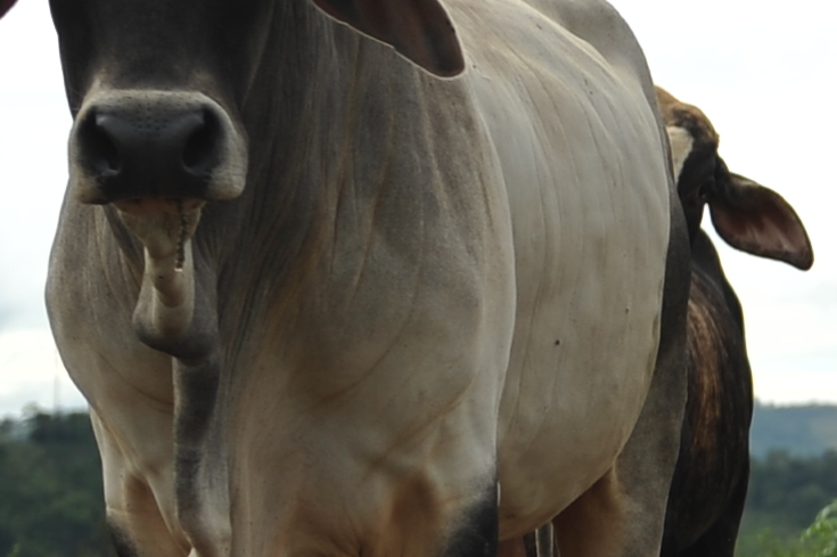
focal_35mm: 220
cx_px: 1942
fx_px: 5111
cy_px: 409
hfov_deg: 8.6
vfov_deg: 6.2
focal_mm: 38
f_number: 2.8
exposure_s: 1/1600
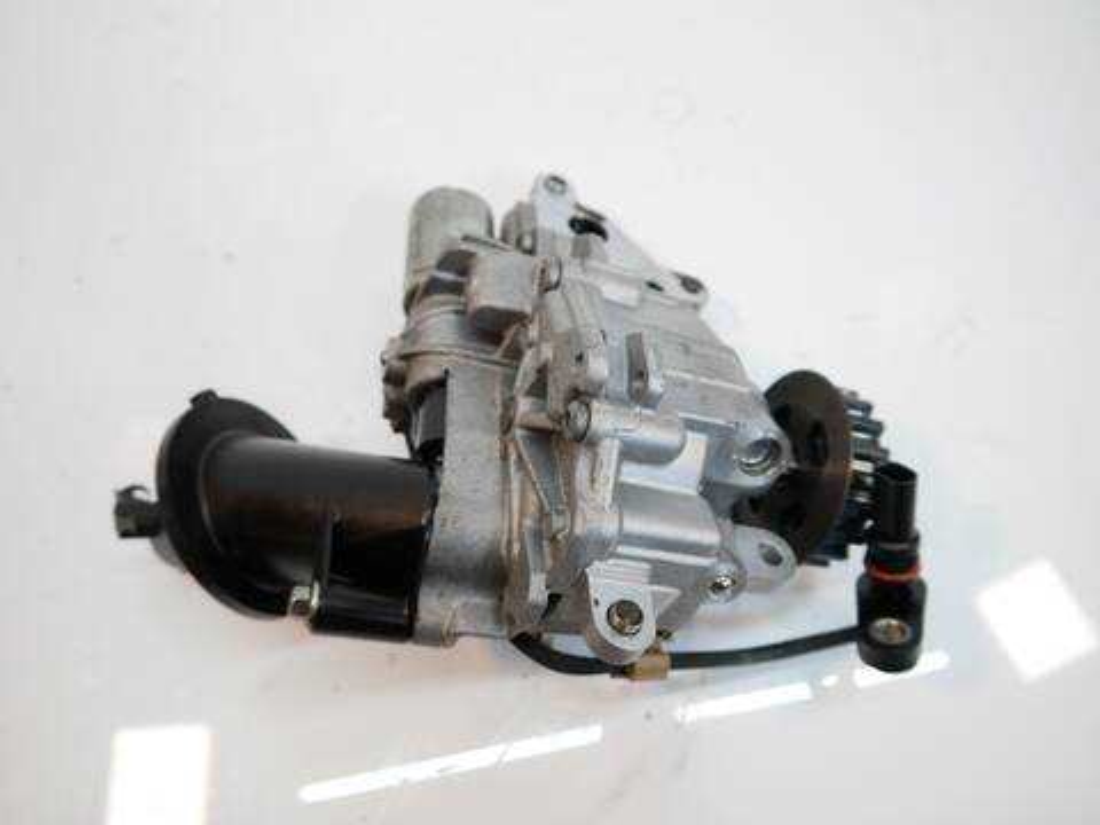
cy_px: 412
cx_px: 550
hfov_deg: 63.4
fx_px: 890
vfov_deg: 49.7
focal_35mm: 28
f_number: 3.5
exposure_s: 1/60
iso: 200
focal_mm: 14
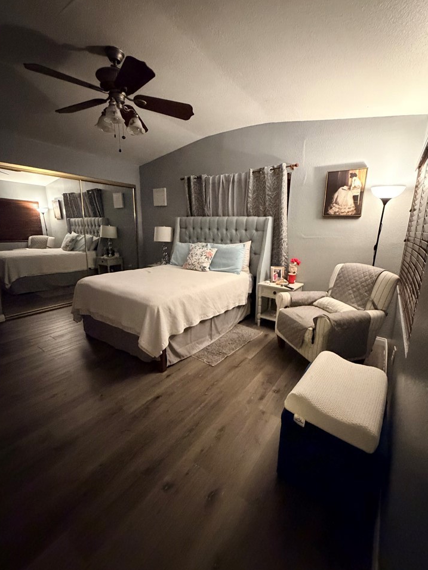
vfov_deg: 98.2
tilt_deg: -13.1
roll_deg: -1.4
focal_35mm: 15
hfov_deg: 81.7
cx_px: 211
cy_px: 282
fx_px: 247
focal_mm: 2.22
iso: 1600
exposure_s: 1/40
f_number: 2.2
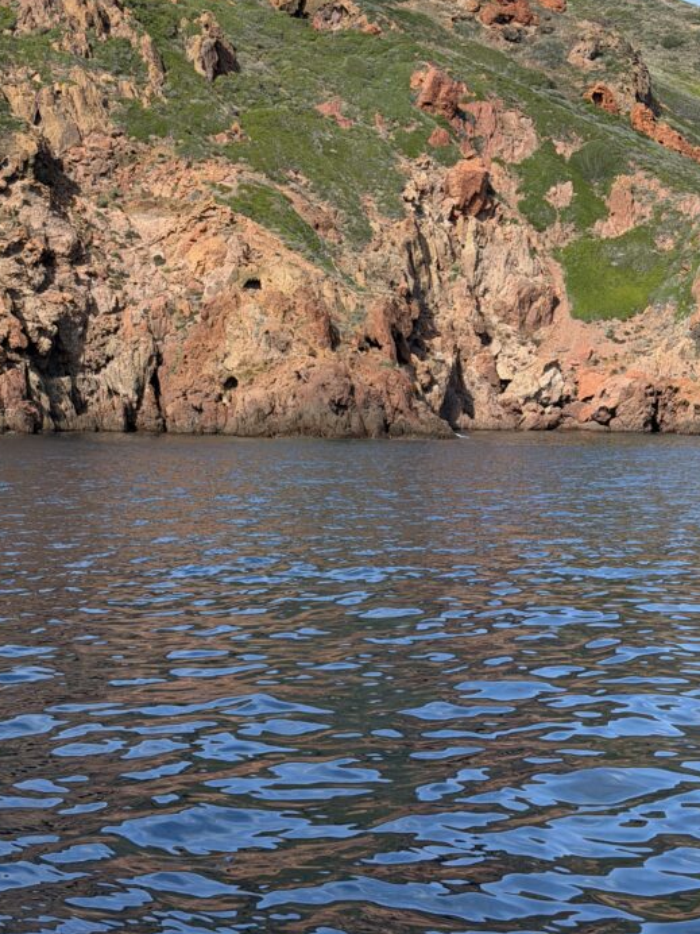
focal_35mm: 71
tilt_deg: +4.0
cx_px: 302
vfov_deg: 27.2
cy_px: 309
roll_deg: -1.7
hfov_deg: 20.7
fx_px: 1914
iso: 64
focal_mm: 6.76
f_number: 1.78
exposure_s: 1/3226
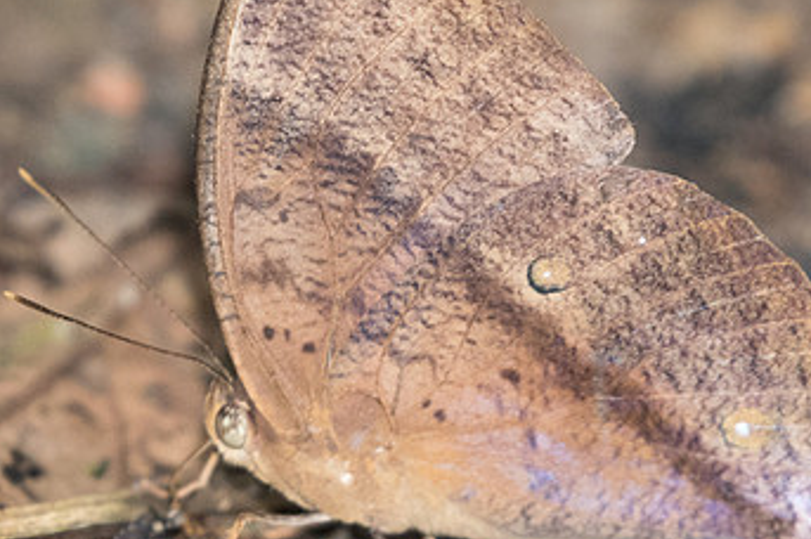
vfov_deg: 0.9
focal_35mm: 1474
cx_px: 567
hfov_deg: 1.4
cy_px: 291
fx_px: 33174
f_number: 6.3
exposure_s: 1/250
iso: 1600
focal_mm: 400
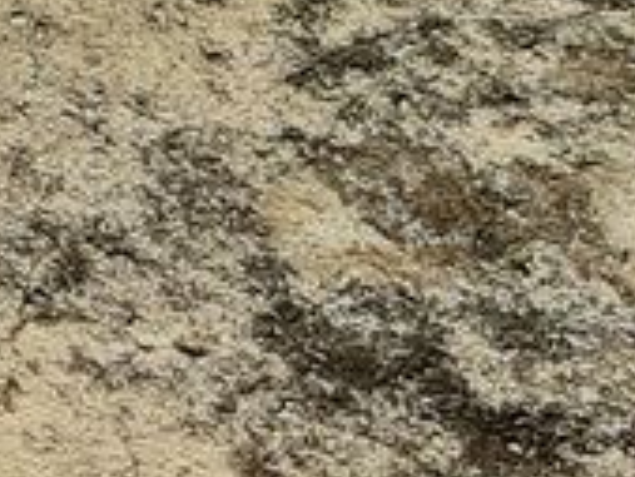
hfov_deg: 11.4
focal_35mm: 154
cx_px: -680
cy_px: -871
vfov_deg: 8.4
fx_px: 2827
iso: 40
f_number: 1.7
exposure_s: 1/1754
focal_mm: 3.93
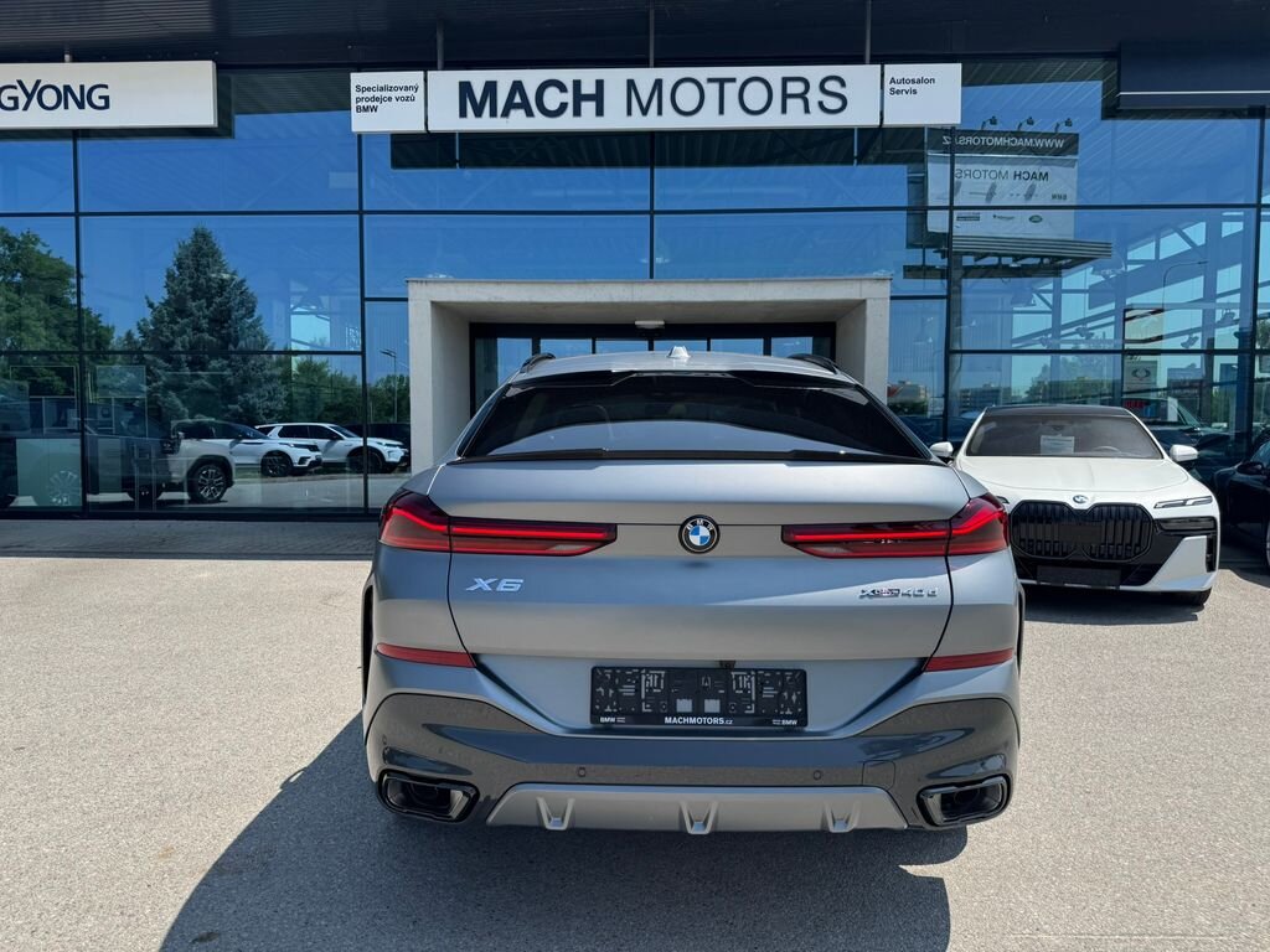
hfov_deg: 71.6
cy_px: 476
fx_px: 881
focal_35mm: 24
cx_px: 635
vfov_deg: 56.8
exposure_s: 1/2959
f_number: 1.78
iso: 80
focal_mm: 6.76
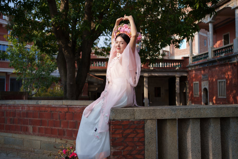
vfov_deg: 37.9
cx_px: 119
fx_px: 231
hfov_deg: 54.4
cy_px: 80
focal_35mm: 35
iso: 100
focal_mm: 35
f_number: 3.5
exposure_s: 1/640
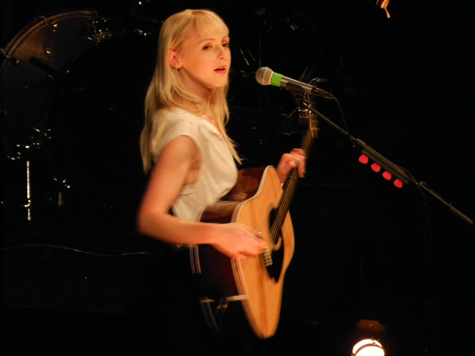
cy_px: 178
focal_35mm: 466
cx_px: 238
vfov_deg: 3.2
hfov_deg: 4.3
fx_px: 6394
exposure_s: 1/60
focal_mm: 82.9
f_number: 5.7
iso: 560
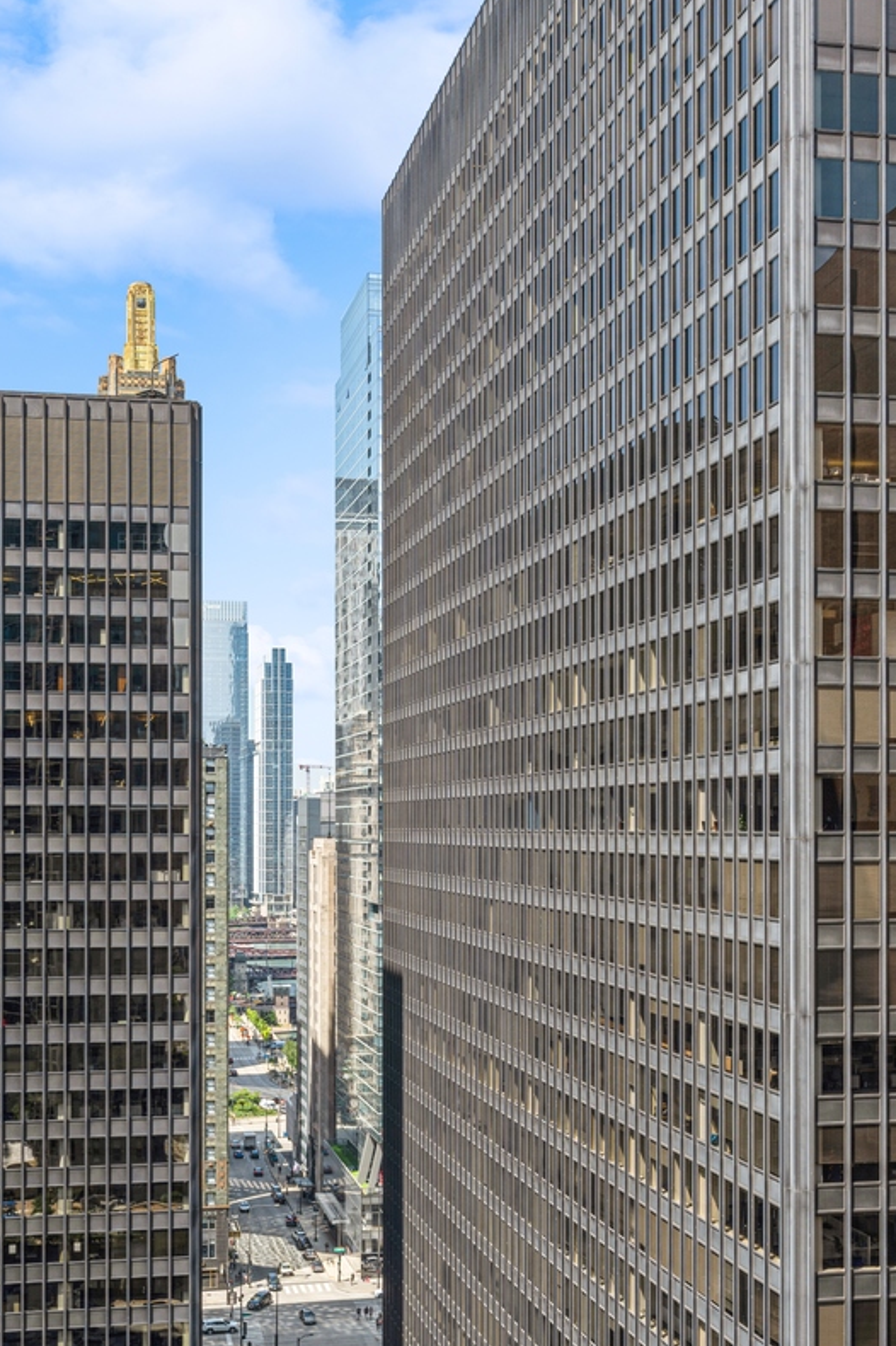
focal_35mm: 41
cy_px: 816
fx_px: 1532
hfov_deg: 32.5
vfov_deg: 47.1
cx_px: 348
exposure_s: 1/100
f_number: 11
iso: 100
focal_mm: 30
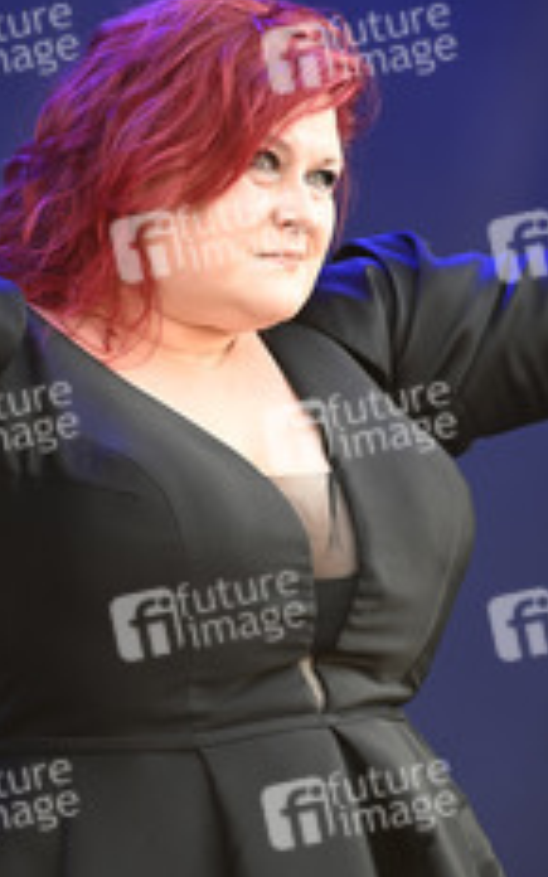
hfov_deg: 3.7
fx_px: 8531
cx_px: 259
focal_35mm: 357
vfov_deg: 5.9
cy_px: 333
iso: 320
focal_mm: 180
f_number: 2.8
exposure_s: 1/400
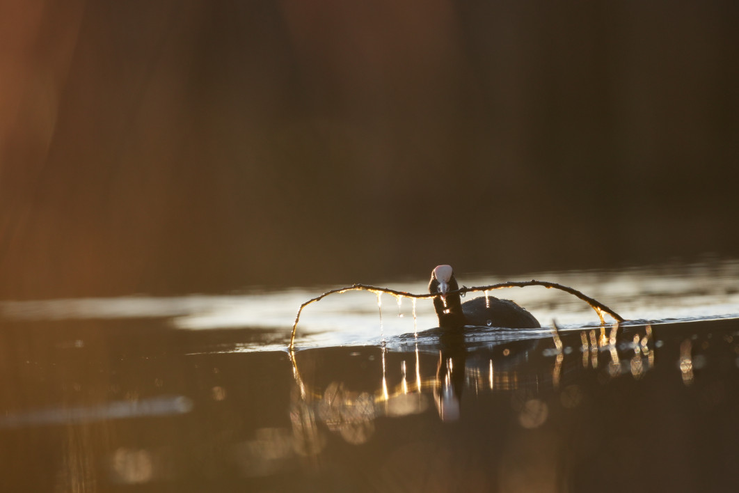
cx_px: 370
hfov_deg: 3.4
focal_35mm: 600
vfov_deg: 2.3
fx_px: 12316
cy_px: 246
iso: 400
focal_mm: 400
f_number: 4.5
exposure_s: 1/1000
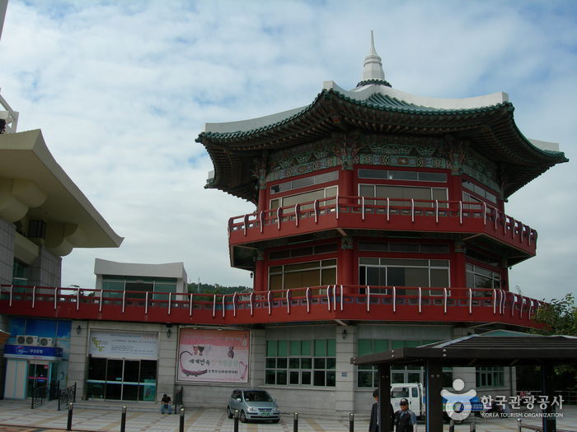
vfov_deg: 37.7
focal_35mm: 38
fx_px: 633
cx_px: 288
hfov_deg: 49.0
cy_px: 216
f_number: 4.8
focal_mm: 7.8
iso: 50
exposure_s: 1/674
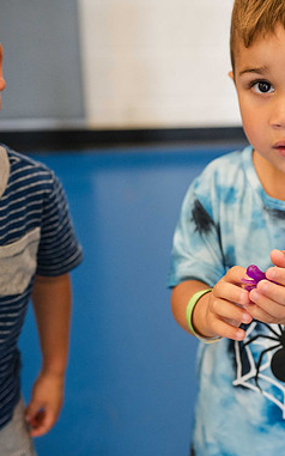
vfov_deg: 34.6
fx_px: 733
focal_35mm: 59
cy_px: 227
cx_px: 309
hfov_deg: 21.0
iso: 2800
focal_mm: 35
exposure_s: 1/125
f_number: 2.8
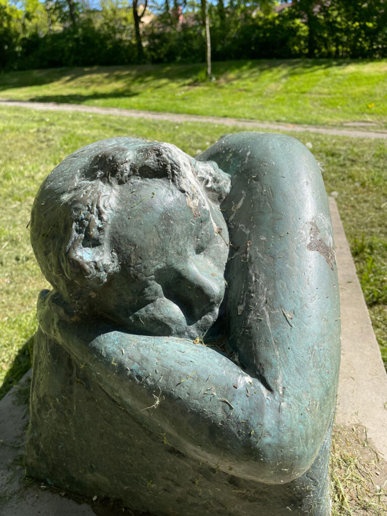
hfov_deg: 53.1
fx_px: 388
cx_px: 194
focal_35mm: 26
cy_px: 258
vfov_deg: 67.3
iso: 32
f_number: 1.6
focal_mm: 4.2
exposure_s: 1/2174
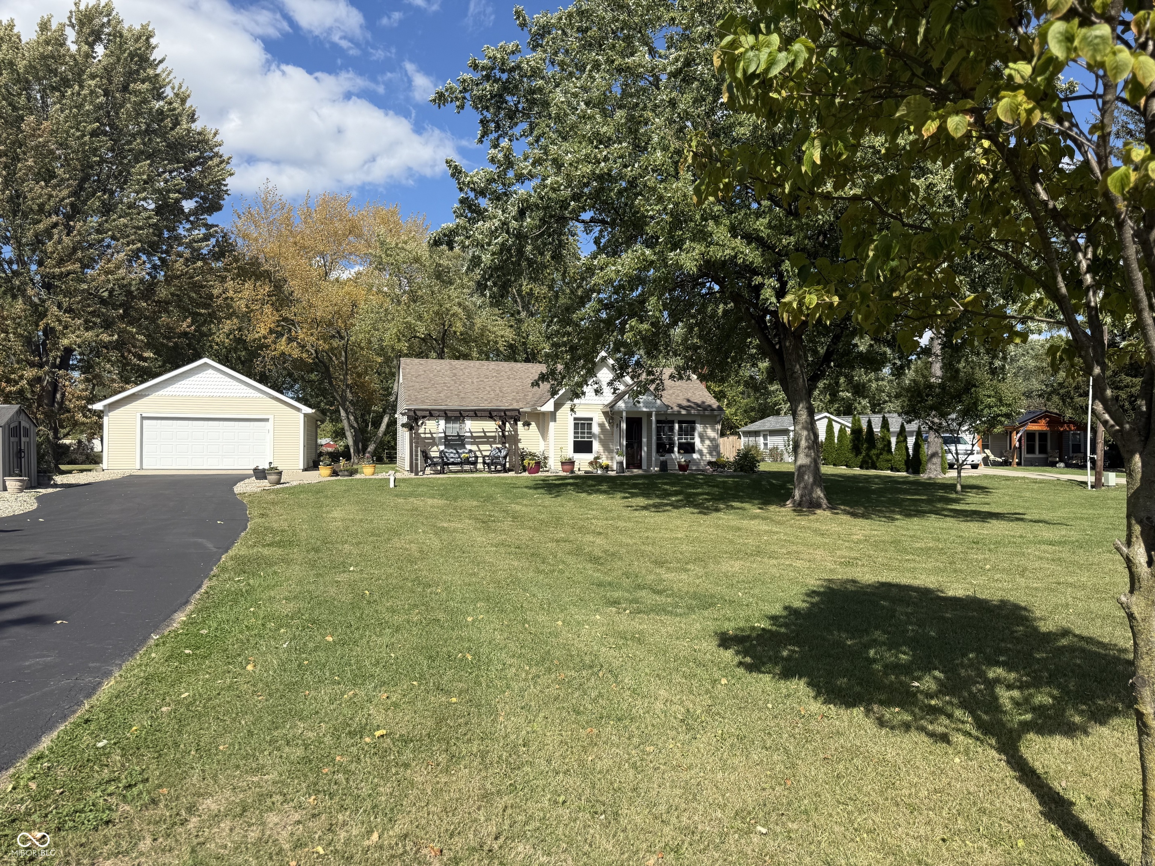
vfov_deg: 56.8
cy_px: 433
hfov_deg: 71.6
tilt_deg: +2.3
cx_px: 578
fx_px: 801
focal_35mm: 24
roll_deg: -0.4
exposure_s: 1/4673
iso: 80
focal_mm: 6.76
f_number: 1.78
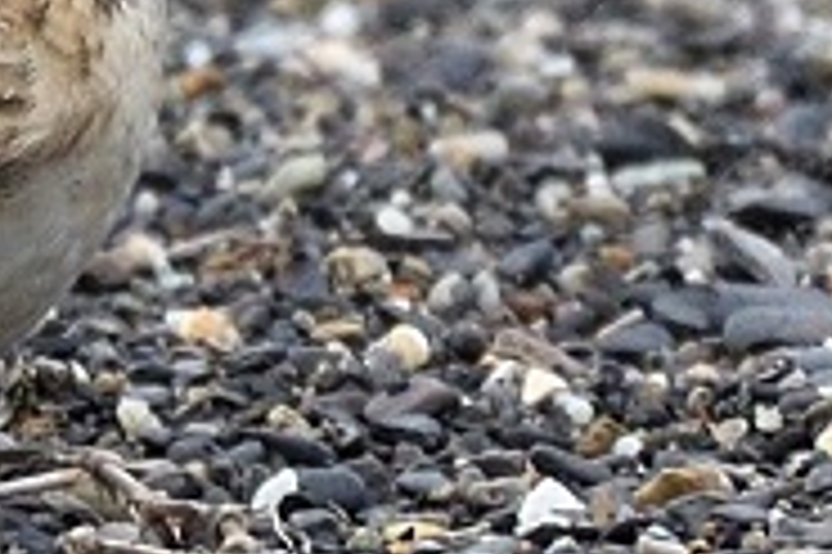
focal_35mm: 4262
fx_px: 98410
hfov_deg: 0.5
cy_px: -45
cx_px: -162
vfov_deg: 0.3
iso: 500
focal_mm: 500
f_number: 4
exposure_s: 1/1600
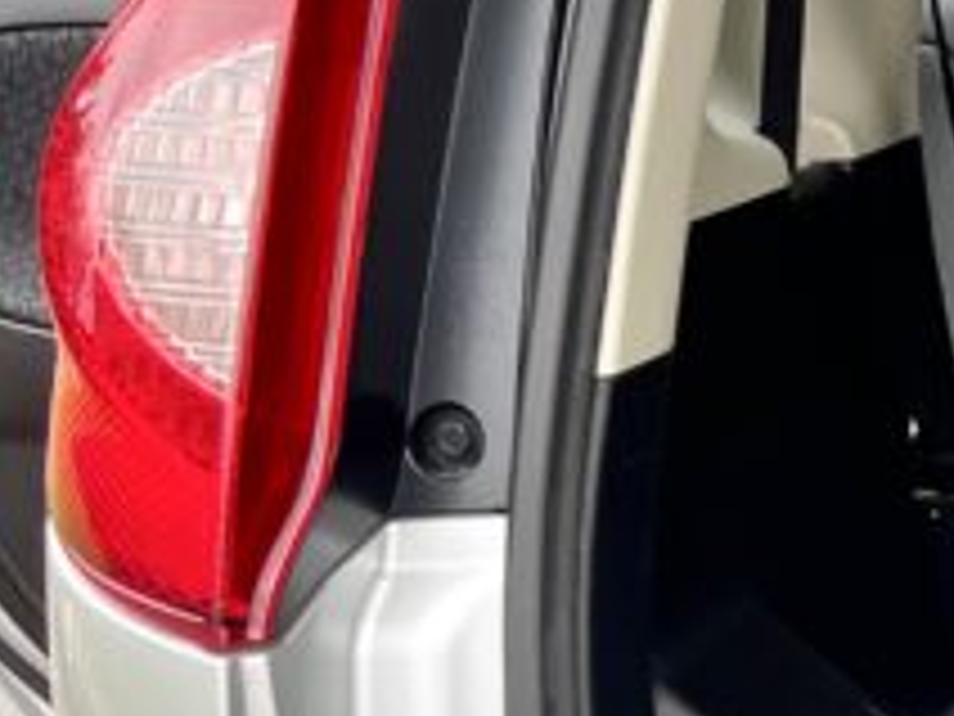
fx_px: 3335
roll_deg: +1.0
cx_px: 2146
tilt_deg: -16.9
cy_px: 545
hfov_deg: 13.1
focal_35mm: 121
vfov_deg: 12.2
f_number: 1.6
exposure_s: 1/443
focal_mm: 5.1
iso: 32
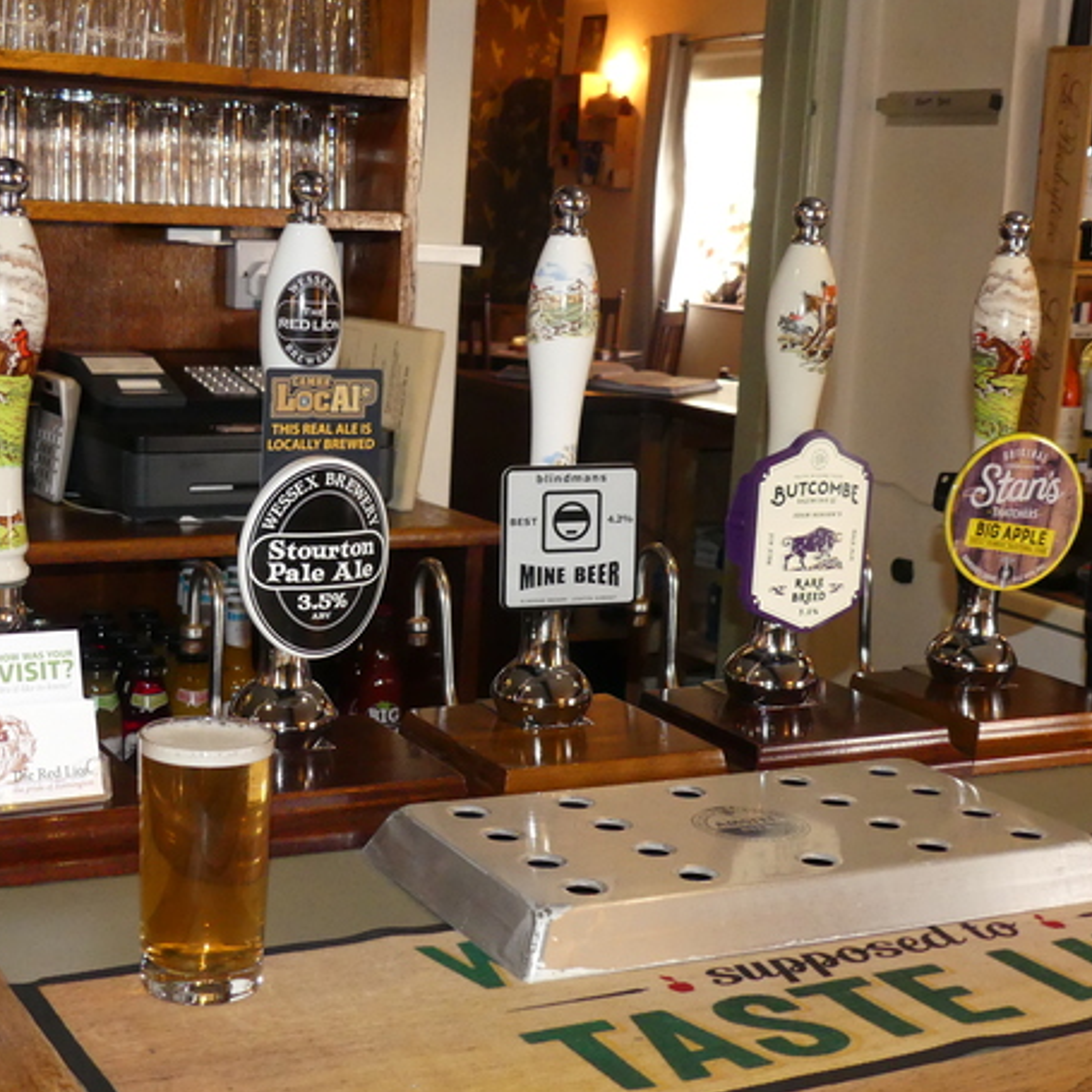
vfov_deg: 30.6
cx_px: 468
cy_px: 528
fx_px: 1999
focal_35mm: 56
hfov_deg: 30.5
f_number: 2.8
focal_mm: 8.1
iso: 800
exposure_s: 1/60
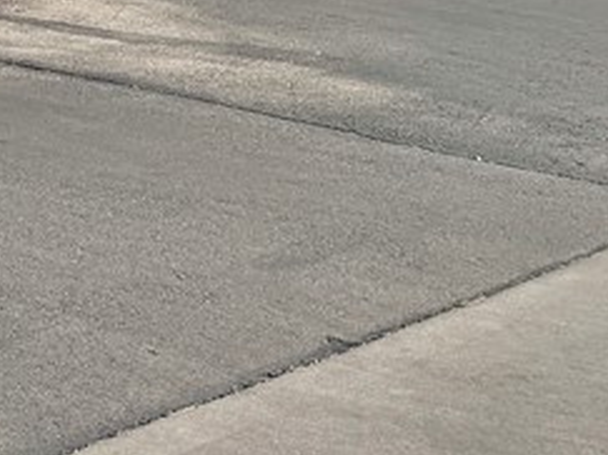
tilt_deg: +4.9
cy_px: -340
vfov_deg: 13.3
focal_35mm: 101
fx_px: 1773
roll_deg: -0.6
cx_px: -573
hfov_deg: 15.8
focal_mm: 6.76
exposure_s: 1/6711
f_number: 1.78
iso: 80
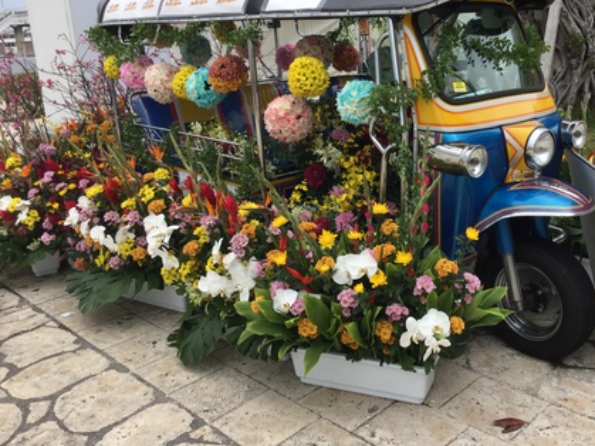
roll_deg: +1.1
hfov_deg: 49.9
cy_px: 183
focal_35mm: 37
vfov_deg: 38.5
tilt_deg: -16.3
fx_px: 636
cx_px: 352
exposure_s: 1/212
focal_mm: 3.3
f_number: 2.4
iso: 25
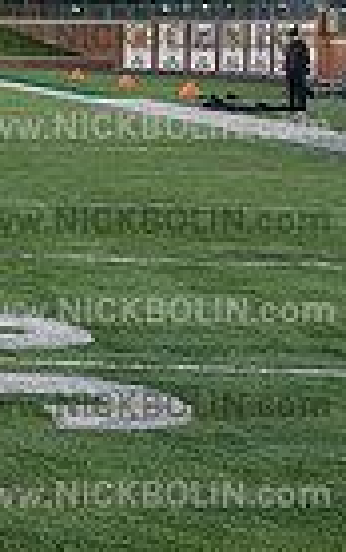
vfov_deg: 15.7
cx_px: -601
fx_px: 1989
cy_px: 127
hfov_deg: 8.6
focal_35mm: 132
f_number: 9
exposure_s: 1/60
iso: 320
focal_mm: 31
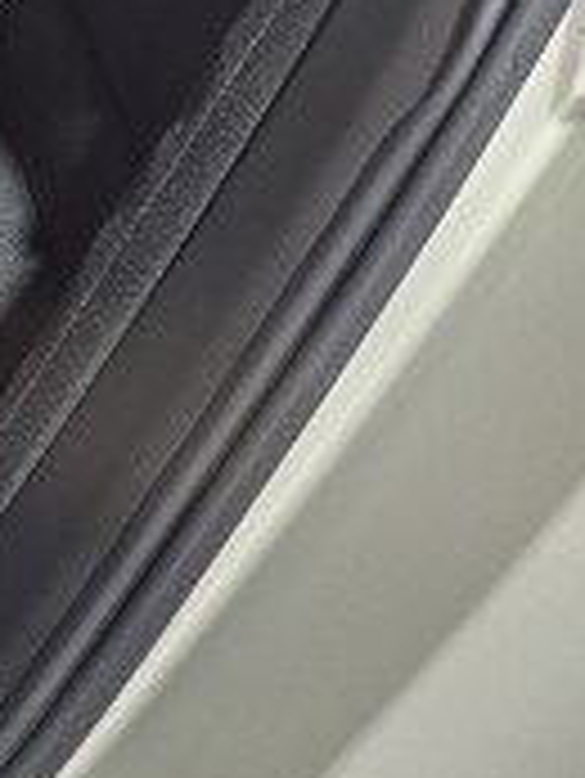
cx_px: -122
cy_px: -310
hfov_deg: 16.6
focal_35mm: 85
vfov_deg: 20.4
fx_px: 1913
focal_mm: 6.3
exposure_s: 1/100
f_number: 1.7
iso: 640
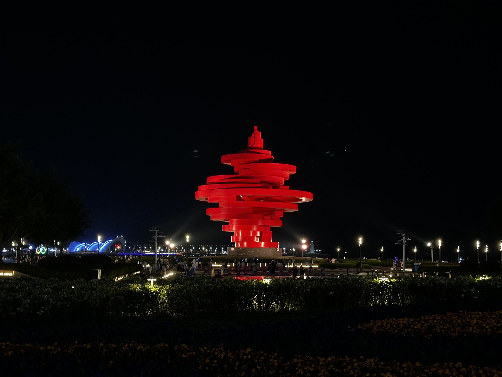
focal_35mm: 48
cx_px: 251
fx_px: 696
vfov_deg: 30.3
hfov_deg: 39.7
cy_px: 188
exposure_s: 1/33
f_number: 1.78
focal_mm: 6.86
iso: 400
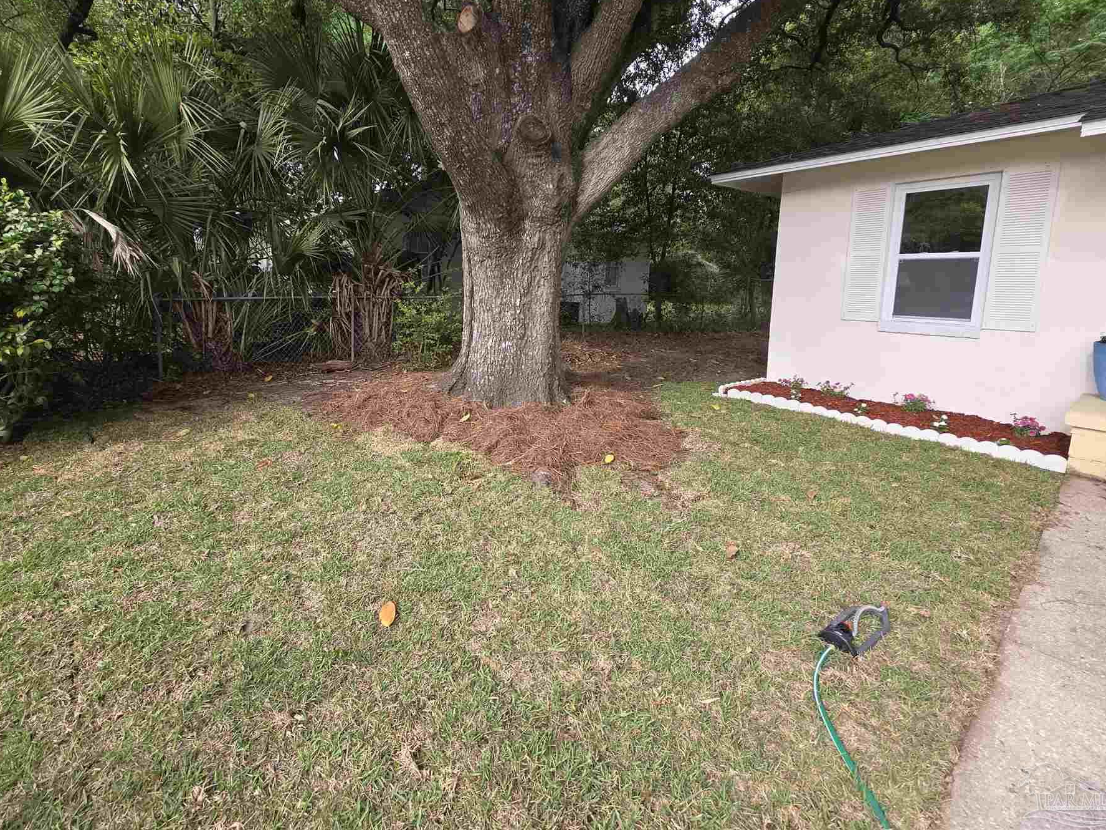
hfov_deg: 97.8
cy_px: 352
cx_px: 492
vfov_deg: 81.2
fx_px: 479
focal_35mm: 15
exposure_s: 1/120
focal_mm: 2.2
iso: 20
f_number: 1.9
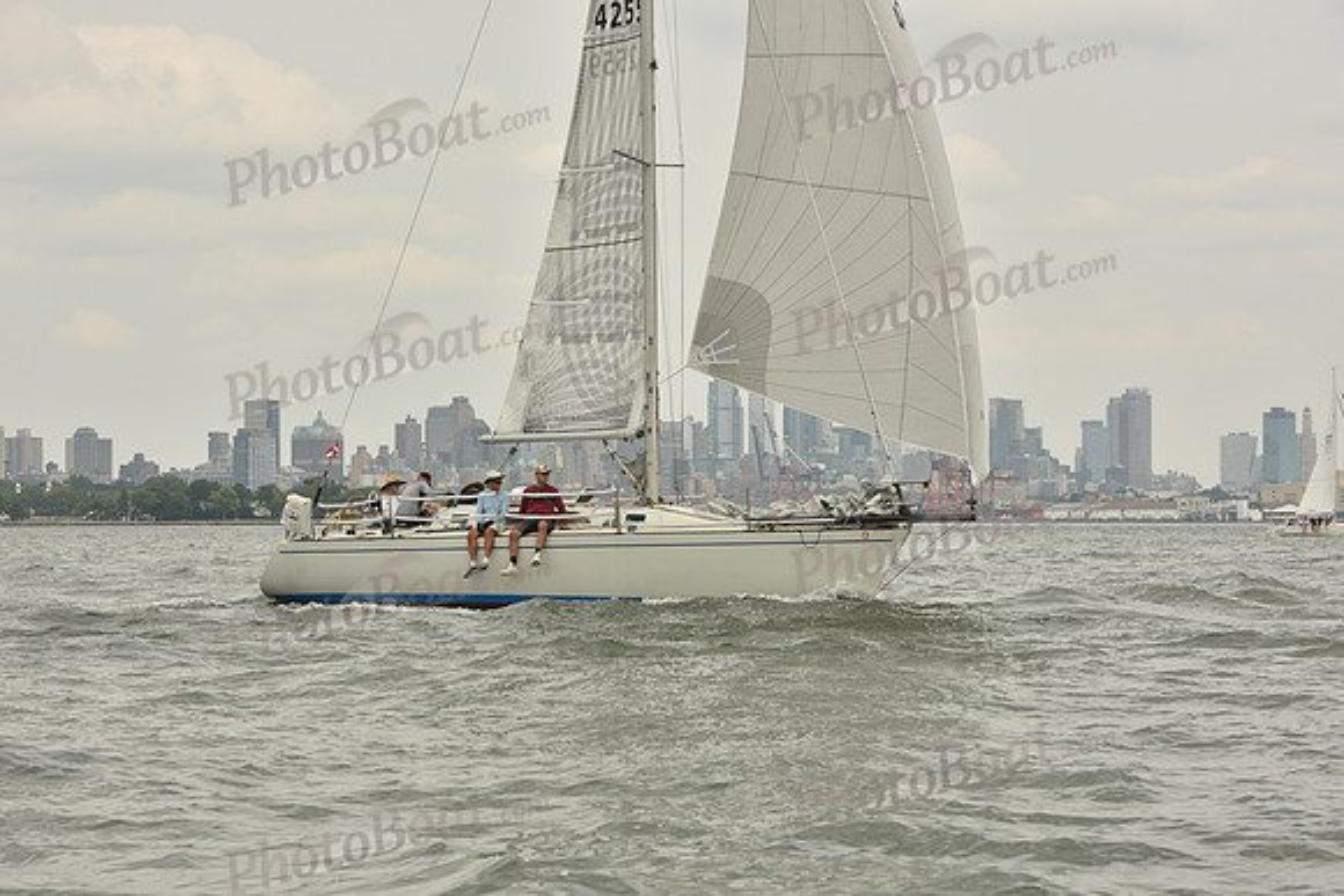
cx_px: 672
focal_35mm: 100
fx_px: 3734
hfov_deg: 20.4
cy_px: 448
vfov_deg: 13.7
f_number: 9
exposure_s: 1/640
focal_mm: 100
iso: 250
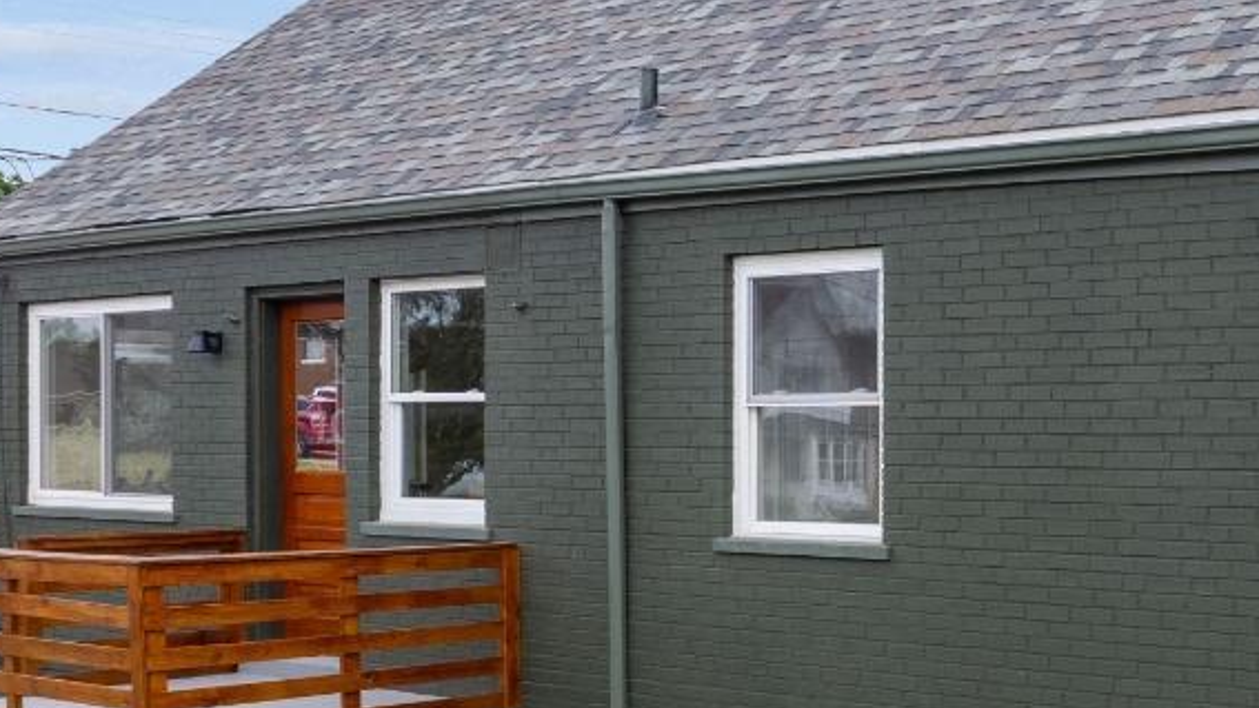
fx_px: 2036
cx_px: 957
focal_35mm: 61
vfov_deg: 19.7
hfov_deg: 33.6
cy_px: 487
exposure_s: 1/350
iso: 100
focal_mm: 8.38
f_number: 2.8
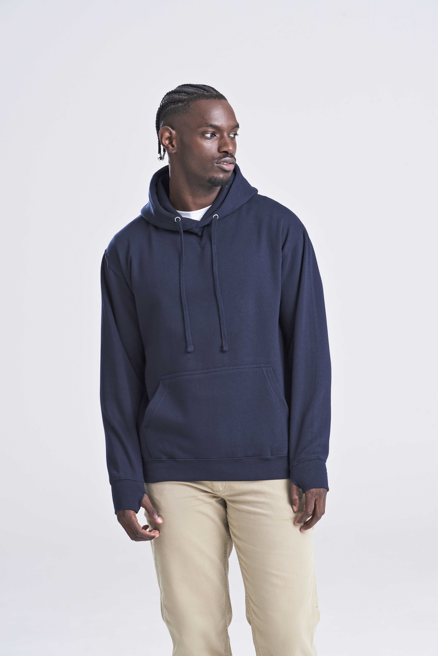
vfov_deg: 17.6
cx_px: 219
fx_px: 2115
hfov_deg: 11.8
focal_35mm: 116
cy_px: 328
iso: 400
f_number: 10
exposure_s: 1/160
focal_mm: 116
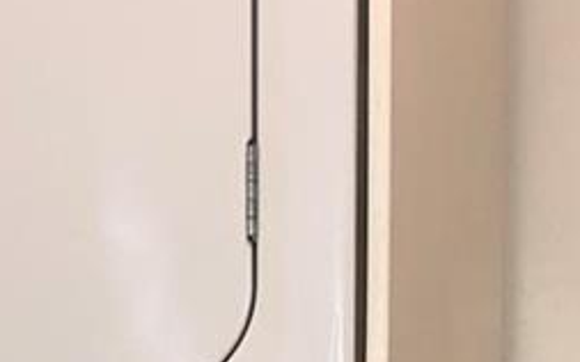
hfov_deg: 12.3
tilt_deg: -9.3
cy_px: 747
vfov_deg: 7.4
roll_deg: +0.7
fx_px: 2671
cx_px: 69
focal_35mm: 169
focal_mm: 3.99
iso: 32
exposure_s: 1/16
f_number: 1.8
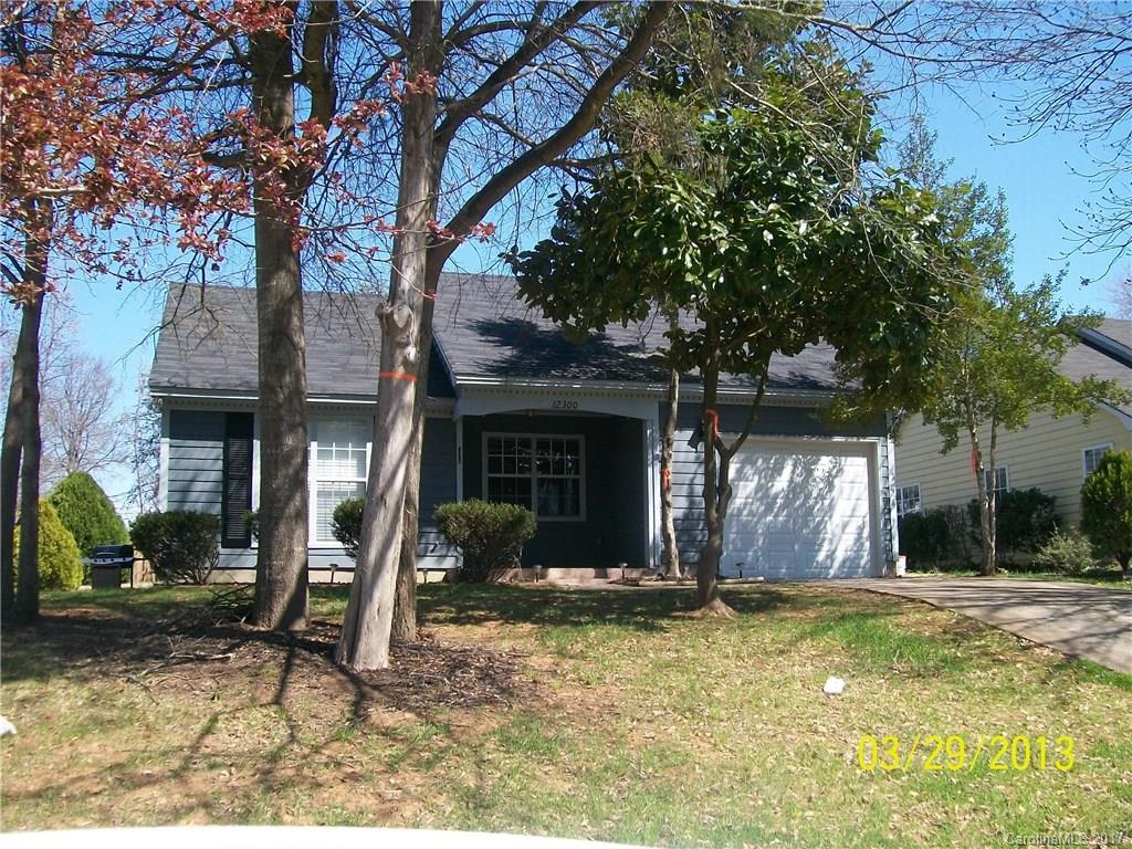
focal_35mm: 36
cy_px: 424
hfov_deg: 51.4
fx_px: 1177
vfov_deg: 39.7
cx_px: 566
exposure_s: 1/640
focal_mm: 6
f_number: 2.7
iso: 80
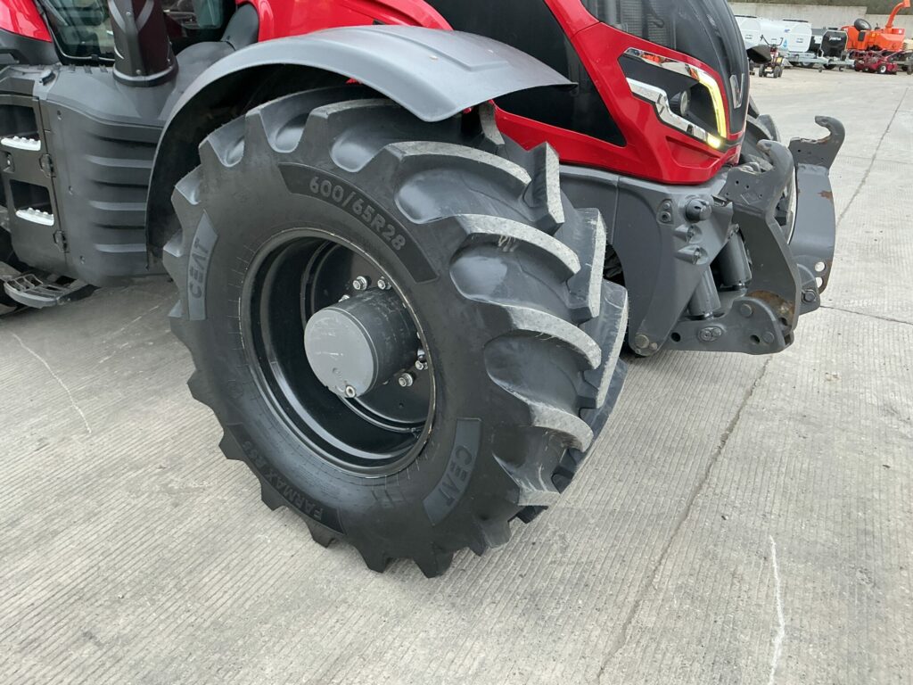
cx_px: 456
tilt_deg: -16.5
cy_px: 342
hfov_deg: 63.4
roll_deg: -0.7
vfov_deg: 49.7
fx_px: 739
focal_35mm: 28
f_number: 1.8
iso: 80
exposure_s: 1/60
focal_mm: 3
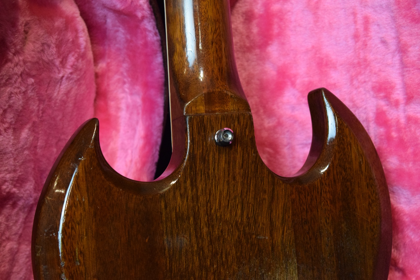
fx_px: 962
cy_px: 140
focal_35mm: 82
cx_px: 210
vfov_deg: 16.6
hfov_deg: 24.6
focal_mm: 55
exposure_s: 1/60
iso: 3600
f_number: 5.6
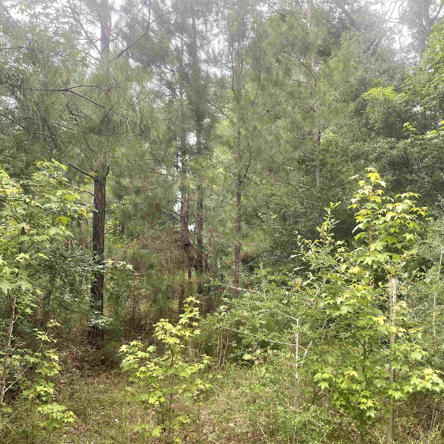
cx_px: 252
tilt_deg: +4.6
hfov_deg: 53.9
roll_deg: -4.3
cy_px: 221
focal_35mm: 30
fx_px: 435
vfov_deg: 54.0
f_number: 1.6
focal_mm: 5.1
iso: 32
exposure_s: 1/152
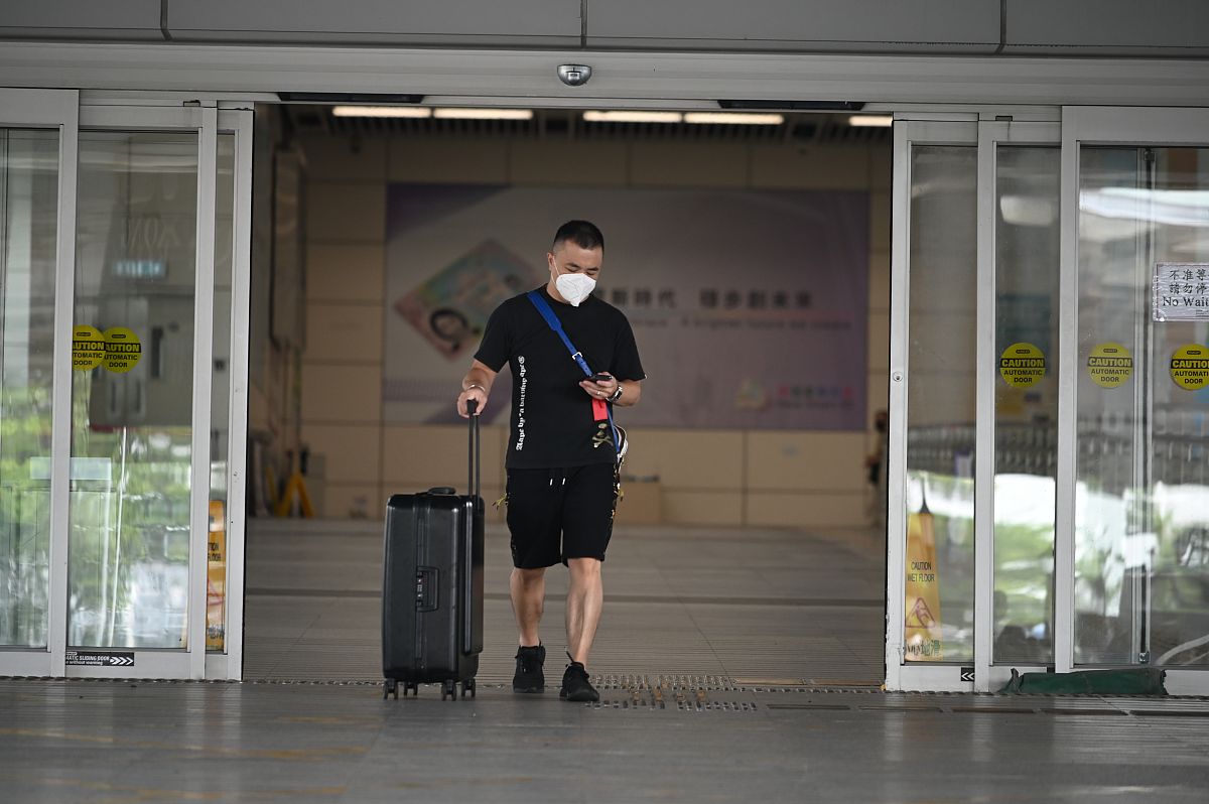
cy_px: 402
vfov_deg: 6.9
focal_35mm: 200
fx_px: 6711
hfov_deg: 10.3
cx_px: 604
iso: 800
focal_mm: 200
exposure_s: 1/320
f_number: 4
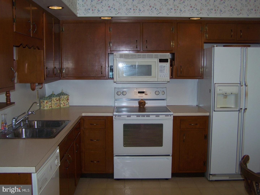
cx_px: 130
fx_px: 285
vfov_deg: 37.7
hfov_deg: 49.0
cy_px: 98
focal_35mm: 38
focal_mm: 6.3
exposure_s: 1/60
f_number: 2.8
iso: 80
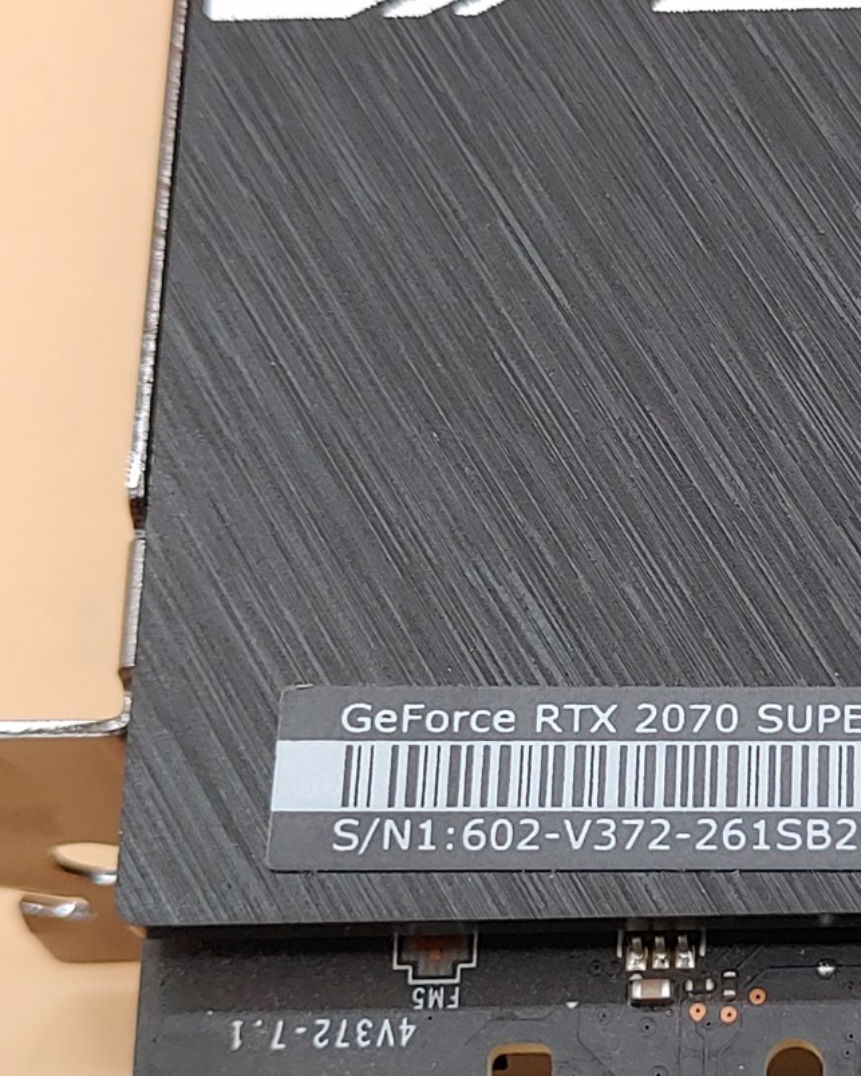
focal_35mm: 91
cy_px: 701
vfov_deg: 21.0
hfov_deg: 16.5
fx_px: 2897
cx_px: 898
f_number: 1.8
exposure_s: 1/60
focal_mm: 4.36
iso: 50
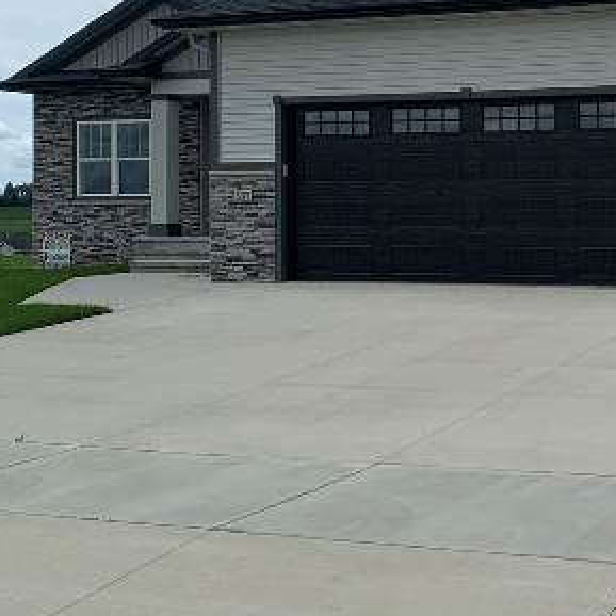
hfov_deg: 27.0
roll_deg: +0.4
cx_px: 571
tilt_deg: -0.4
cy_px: 230
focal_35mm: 61
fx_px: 1228
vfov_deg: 28.1
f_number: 1.8
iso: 25
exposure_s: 1/4902
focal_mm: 4.25
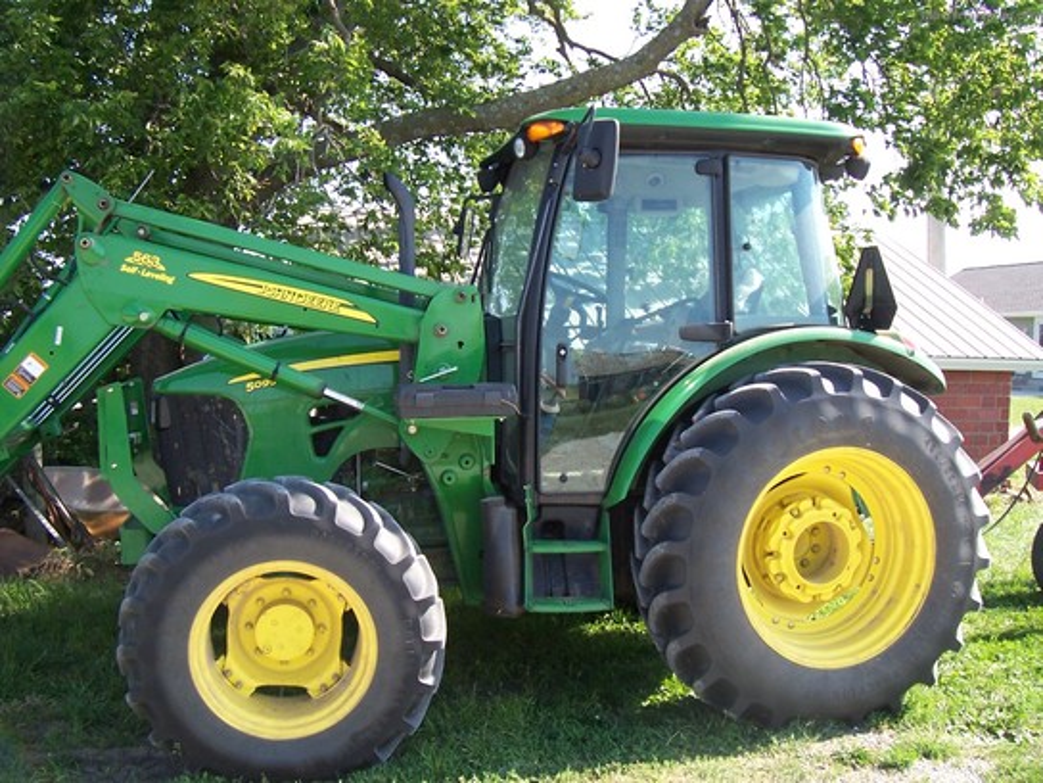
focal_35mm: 34
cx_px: 522
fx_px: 1024
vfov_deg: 41.8
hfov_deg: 54.0
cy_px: 392
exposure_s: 1/350
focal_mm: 5.6
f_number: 2.7
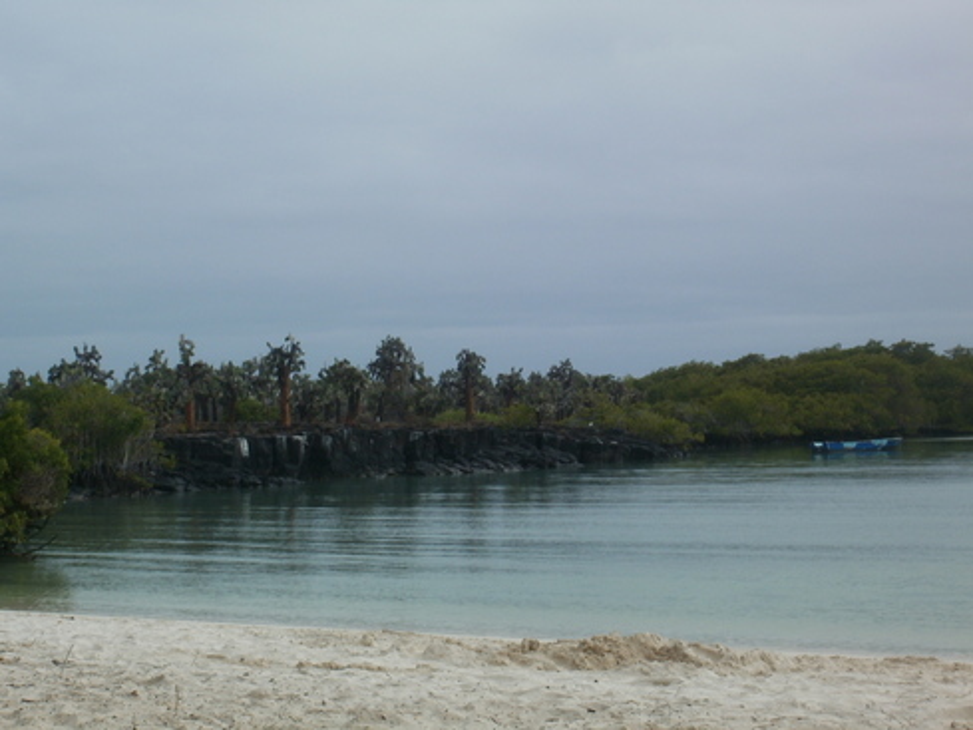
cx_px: 486
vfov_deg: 18.2
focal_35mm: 81
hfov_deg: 24.1
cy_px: 365
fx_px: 2277
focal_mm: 14.2
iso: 100
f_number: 7.6
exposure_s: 1/320
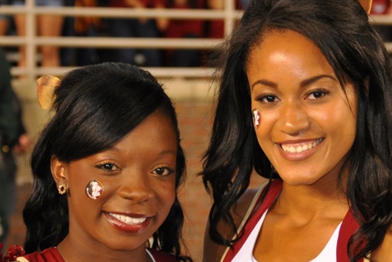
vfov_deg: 9.8
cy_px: 188
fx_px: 1523
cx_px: 250
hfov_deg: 14.7
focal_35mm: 140
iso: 800
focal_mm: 55
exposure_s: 1/80
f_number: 4
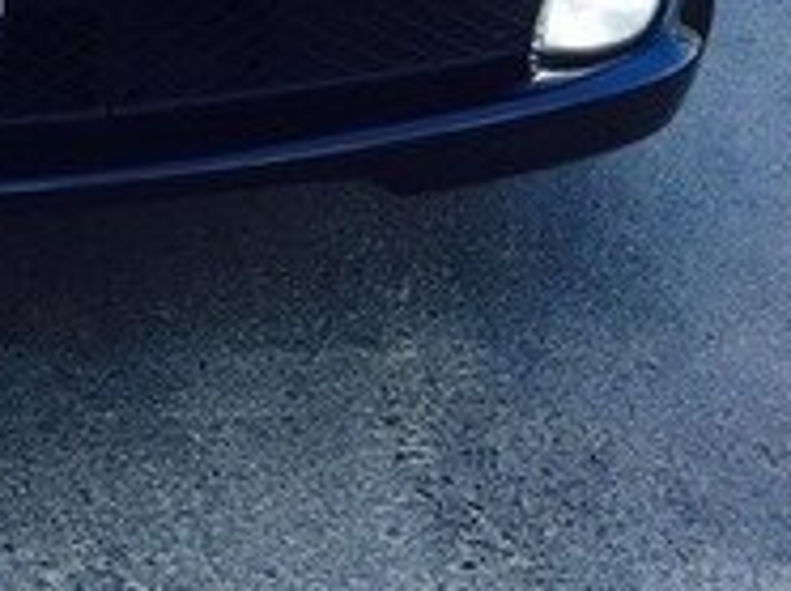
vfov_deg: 13.2
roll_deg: -2.3
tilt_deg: -9.2
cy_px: -389
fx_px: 2351
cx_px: -430
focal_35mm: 103
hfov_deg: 17.1
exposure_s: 1/557
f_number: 2.2
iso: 32
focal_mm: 4.15
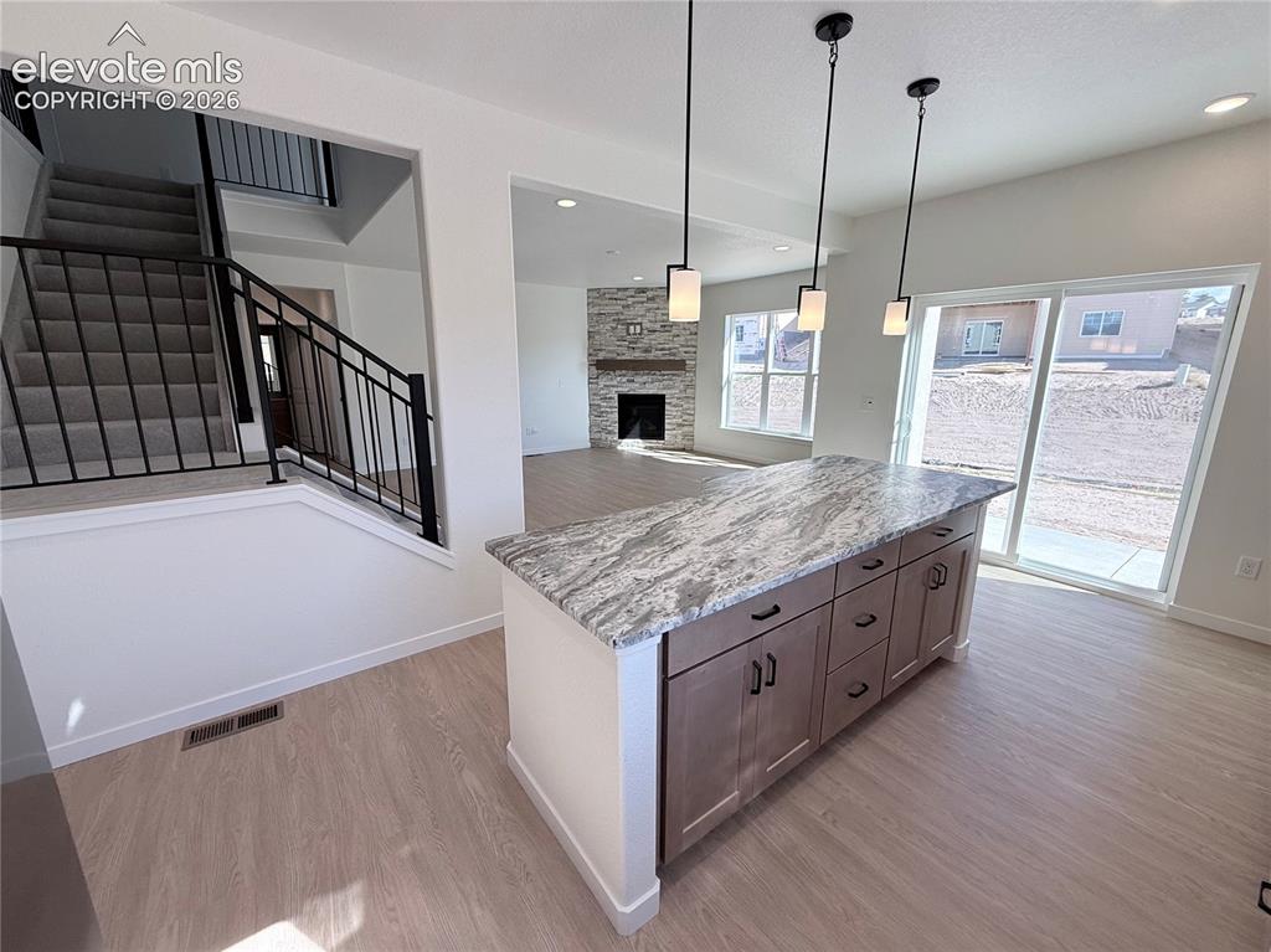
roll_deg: -0.6
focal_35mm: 14
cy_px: 476
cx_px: 636
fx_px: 514
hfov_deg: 102.1
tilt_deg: -12.3
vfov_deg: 85.6
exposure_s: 1/284
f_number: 2.2
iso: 64
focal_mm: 2.22
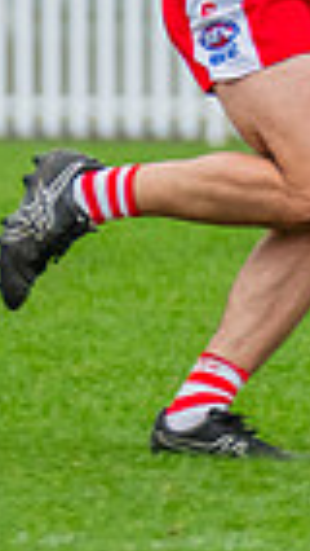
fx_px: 28477
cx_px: 1020
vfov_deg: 1.1
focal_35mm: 1951
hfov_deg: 0.6
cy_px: -137
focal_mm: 290
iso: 800
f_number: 5
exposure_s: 1/1000
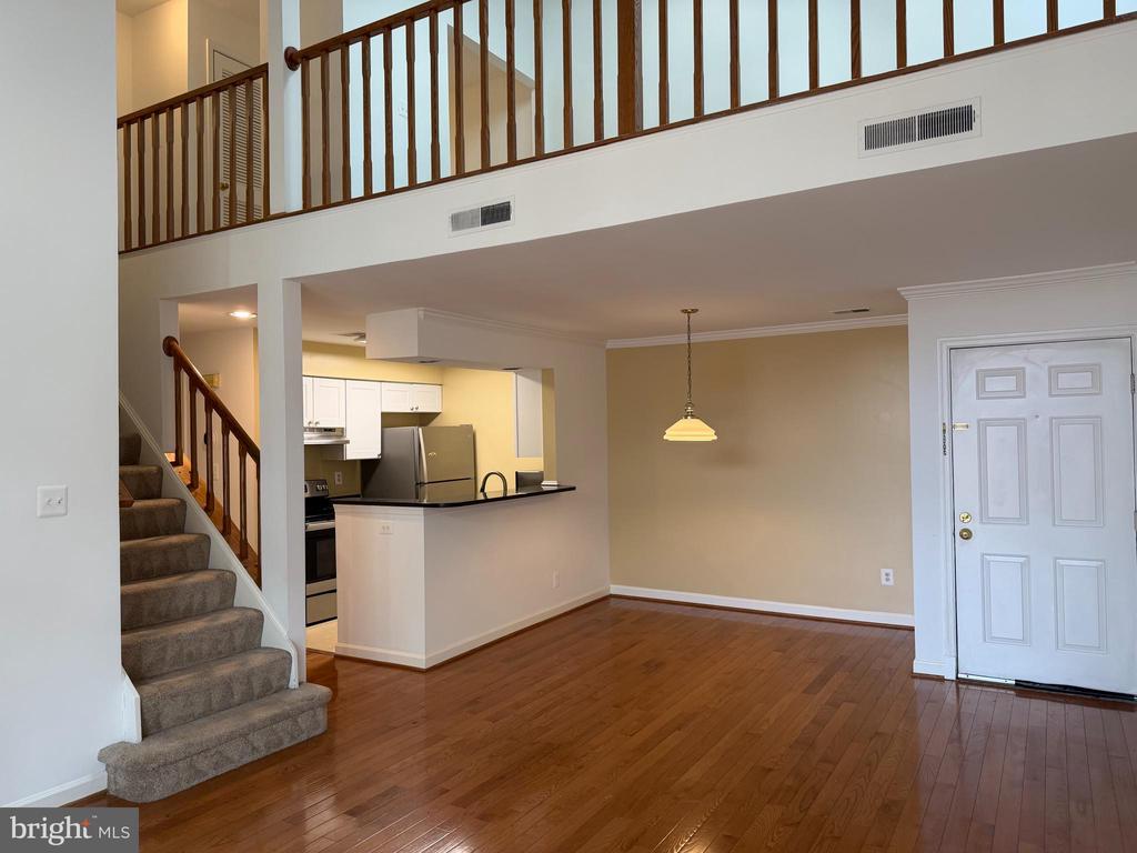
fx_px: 788
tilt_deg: +0.5
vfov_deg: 56.8
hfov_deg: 71.6
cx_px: 568
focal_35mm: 24
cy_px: 426
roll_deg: +1.3
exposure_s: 1/120
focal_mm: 6.76
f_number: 1.78
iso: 160
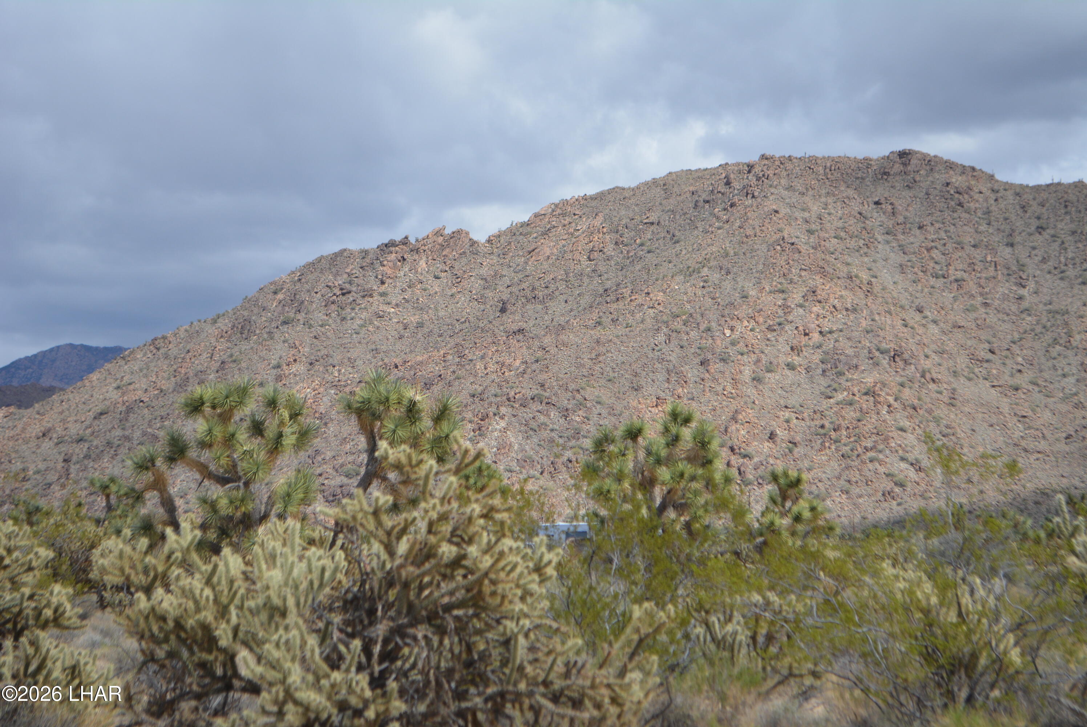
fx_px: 2493
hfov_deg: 24.6
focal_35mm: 82
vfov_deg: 16.6
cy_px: 364
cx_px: 544
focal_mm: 55
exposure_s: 1/1600
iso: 400
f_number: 6.3
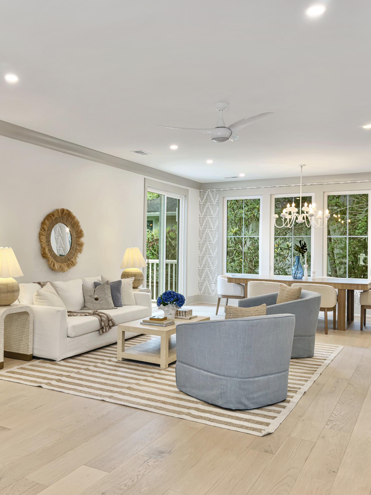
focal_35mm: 33
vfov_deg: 55.3
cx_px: 125
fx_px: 472
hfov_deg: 42.4
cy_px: 245
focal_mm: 6.76
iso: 64
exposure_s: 1/60
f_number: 1.8
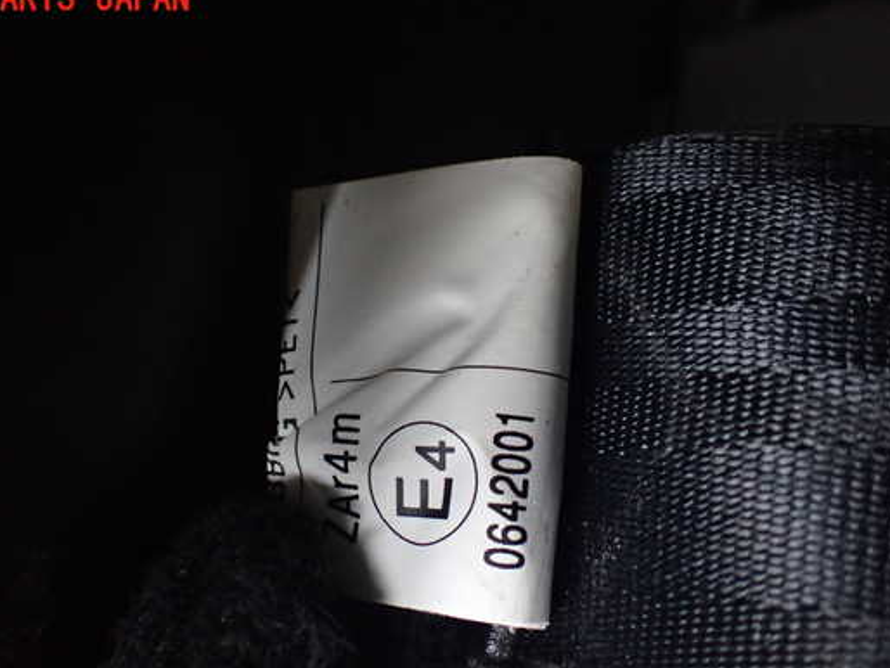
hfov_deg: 52.5
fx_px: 900
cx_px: 395
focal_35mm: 35
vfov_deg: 40.7
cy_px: 367
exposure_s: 1/125
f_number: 2.3
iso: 800
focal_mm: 5.4
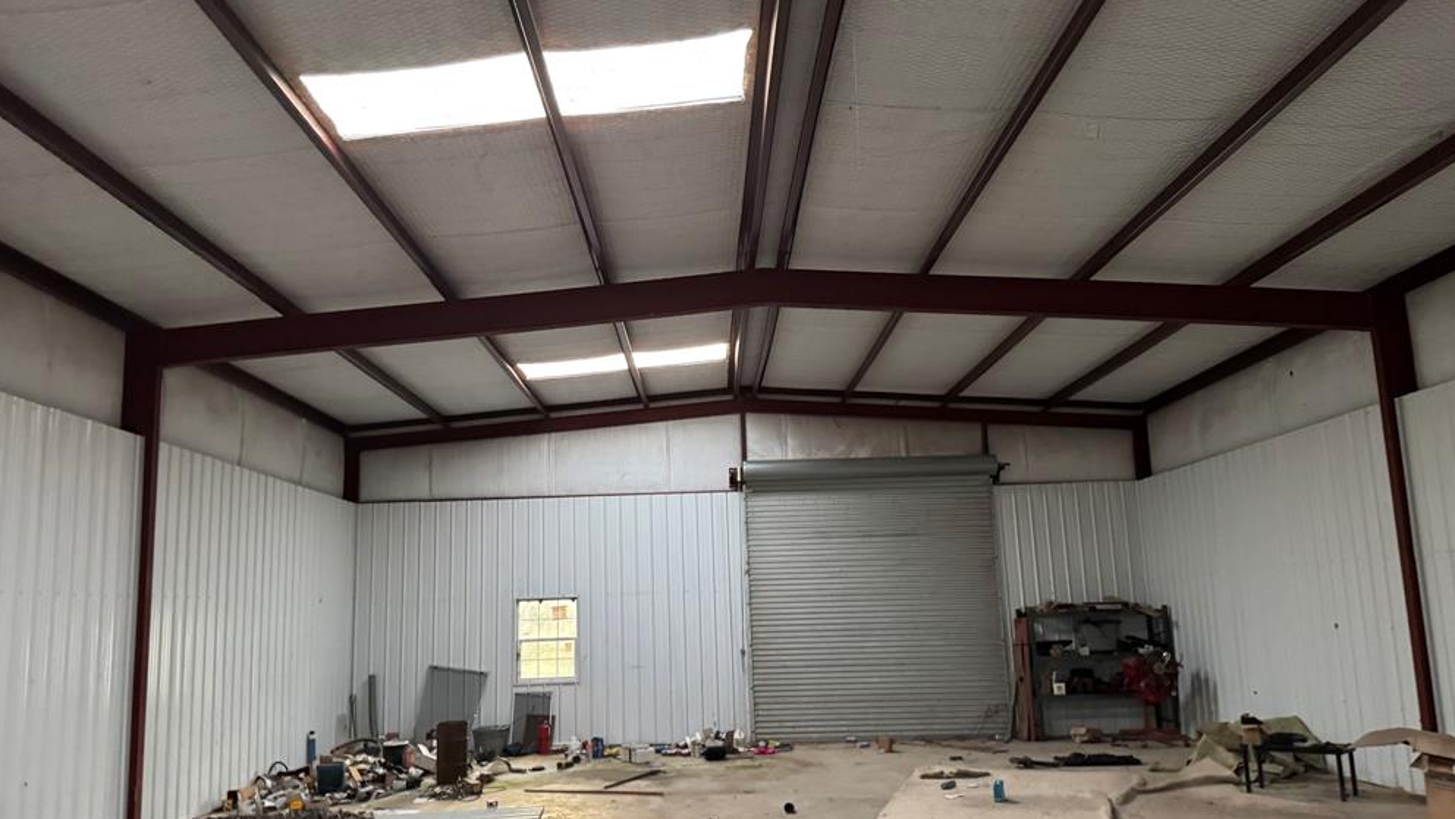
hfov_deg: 69.9
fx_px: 1042
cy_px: 461
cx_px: 720
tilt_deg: +13.5
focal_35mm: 27
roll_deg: +2.5
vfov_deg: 42.8
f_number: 1.78
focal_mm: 6.76
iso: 800
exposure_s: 1/47
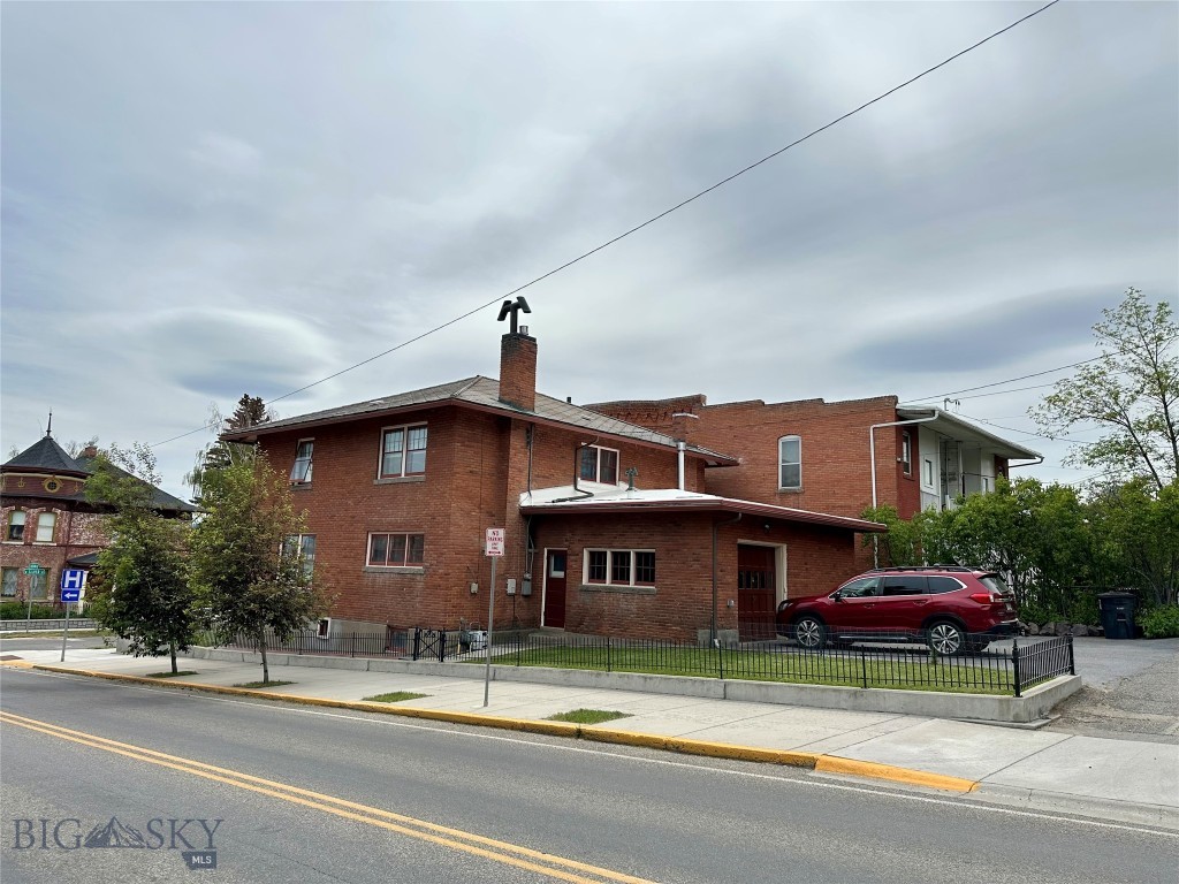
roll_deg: -2.5
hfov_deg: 71.6
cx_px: 590
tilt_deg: +9.1
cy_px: 442
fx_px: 817
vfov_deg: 56.8
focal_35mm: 24
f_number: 1.78
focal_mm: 6.86
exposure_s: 1/5000
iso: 80
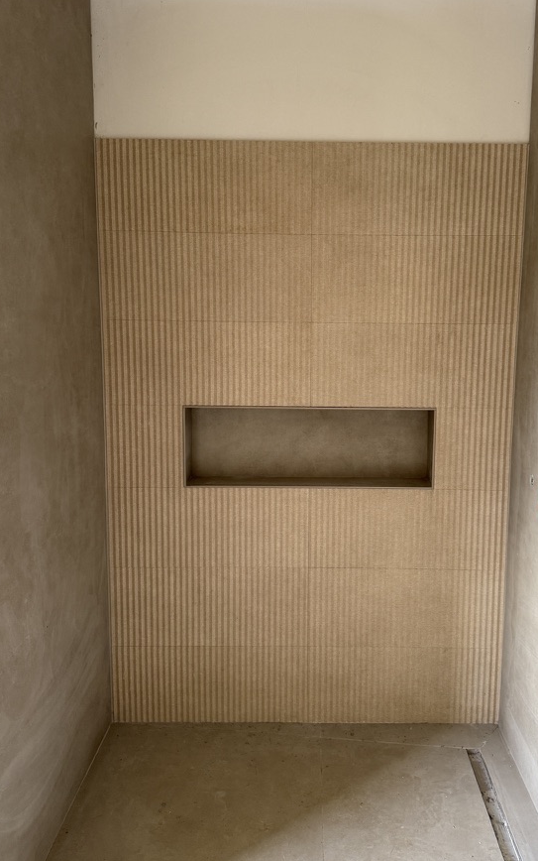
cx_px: 326
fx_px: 703
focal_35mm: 30
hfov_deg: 41.6
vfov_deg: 62.8
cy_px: 395
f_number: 1.78
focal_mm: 6.76
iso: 200
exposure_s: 1/86
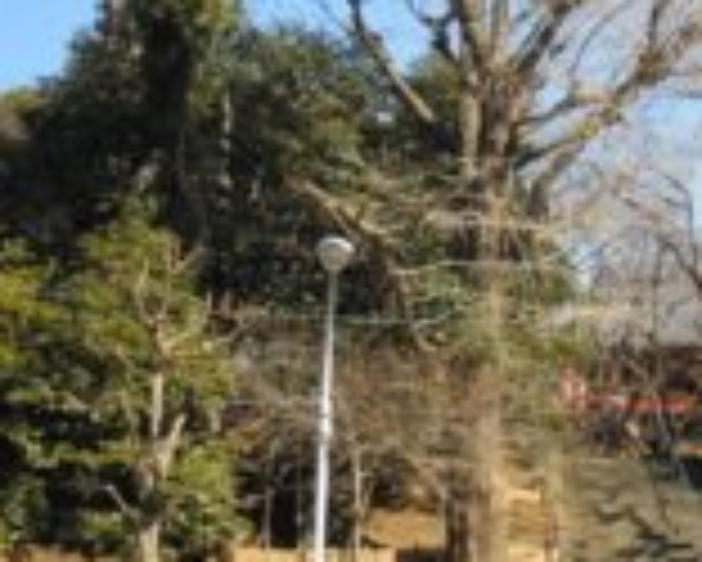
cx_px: 796
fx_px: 1455
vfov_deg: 21.8
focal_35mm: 70
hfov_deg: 25.0
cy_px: 346
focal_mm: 5
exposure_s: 1/160
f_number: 5.4
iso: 100
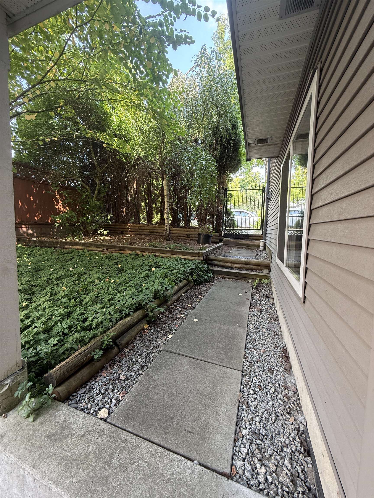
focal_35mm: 14
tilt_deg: -4.4
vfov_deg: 102.1
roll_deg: -2.1
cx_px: 187
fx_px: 202
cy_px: 249
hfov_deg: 85.7
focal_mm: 2.22
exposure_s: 1/99
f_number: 2.2
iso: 125
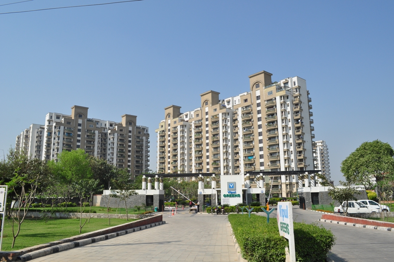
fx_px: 295
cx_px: 197
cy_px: 131
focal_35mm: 27
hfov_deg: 67.4
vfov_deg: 47.8
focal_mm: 18
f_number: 10
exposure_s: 1/400
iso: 200
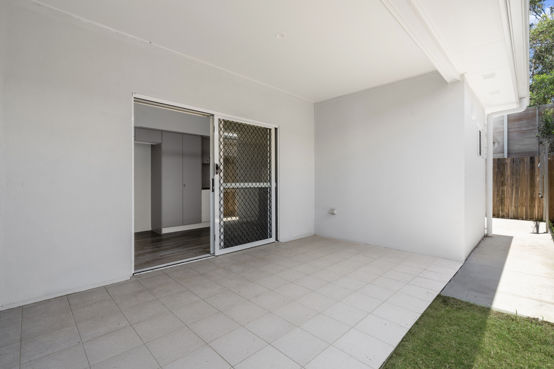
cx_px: 277
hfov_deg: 96.7
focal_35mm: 16
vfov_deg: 73.8
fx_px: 246
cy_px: 184
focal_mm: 16
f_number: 8
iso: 200
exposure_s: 1/13
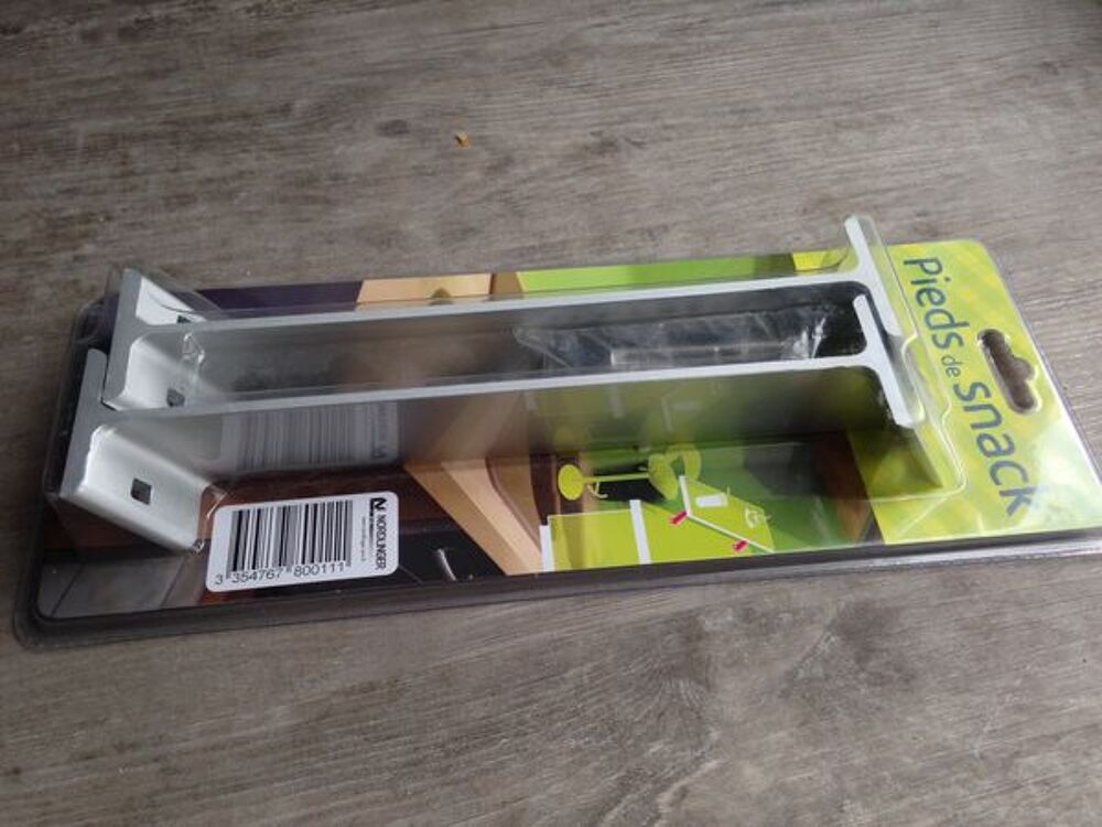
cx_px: 551
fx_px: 1051
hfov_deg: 55.4
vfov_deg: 42.9
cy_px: 414
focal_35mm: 33
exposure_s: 1/188
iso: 50
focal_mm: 4.12
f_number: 2.4
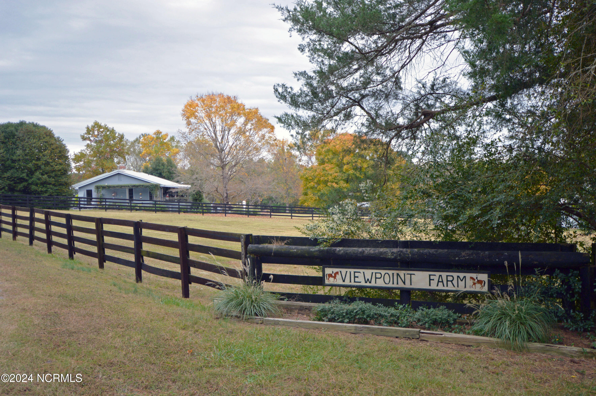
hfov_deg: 53.2
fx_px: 595
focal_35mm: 36
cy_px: 198
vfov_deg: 36.8
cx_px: 298
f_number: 4.5
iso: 125
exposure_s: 1/125
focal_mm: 24
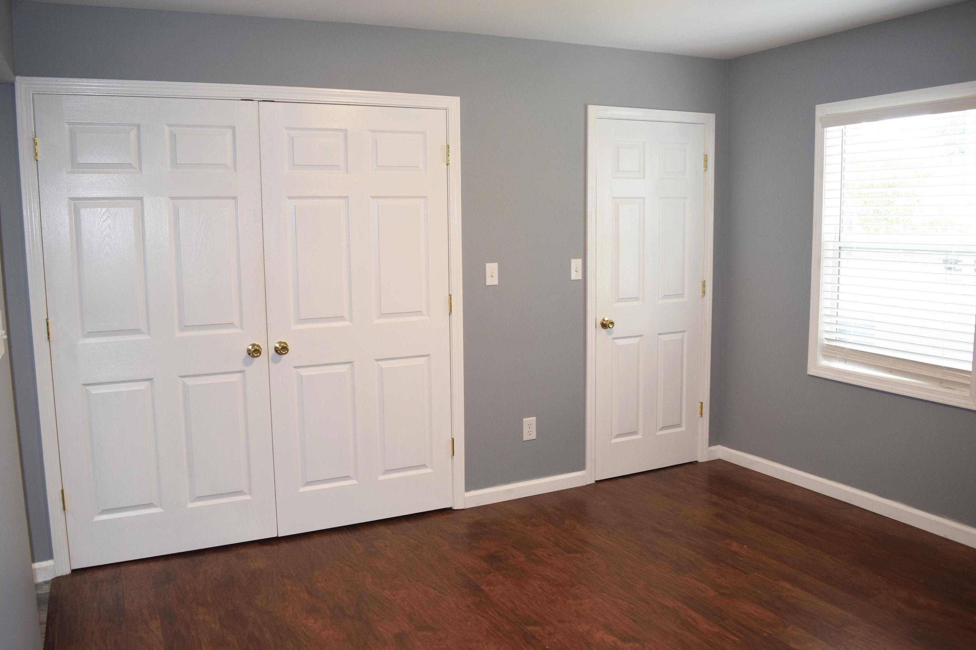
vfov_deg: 46.4
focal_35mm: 28
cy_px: 325
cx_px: 473
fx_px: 759
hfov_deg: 65.5
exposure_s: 1/80
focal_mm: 18
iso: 800
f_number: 4.5
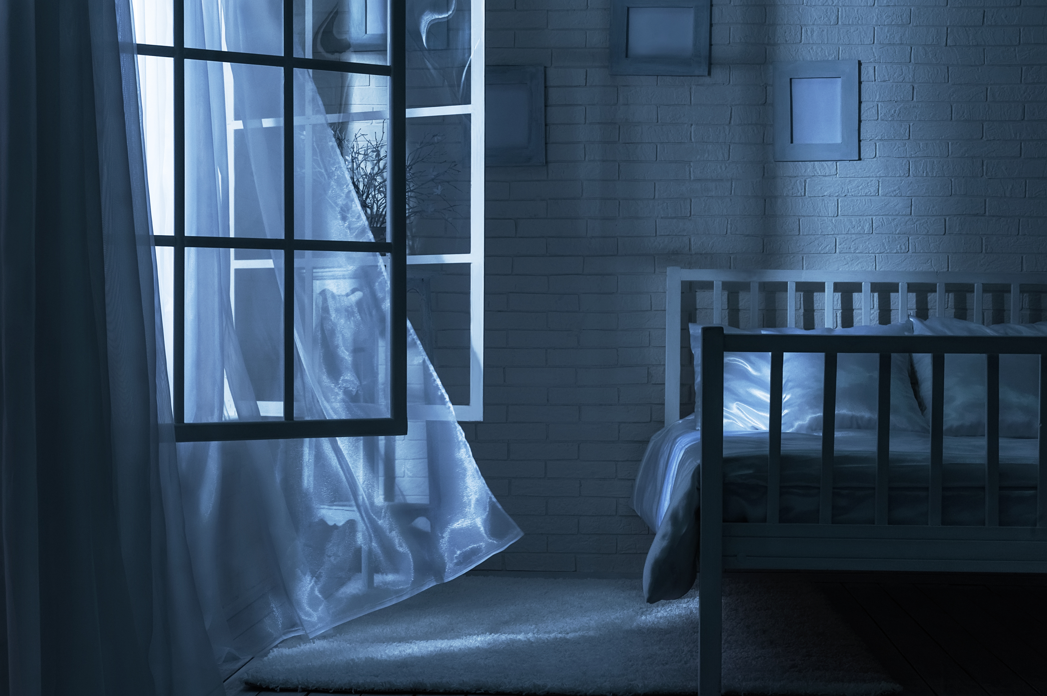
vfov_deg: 19.4
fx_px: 2034
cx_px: 524
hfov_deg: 28.9
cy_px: 348
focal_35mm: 70
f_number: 13
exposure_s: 1/125
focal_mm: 70
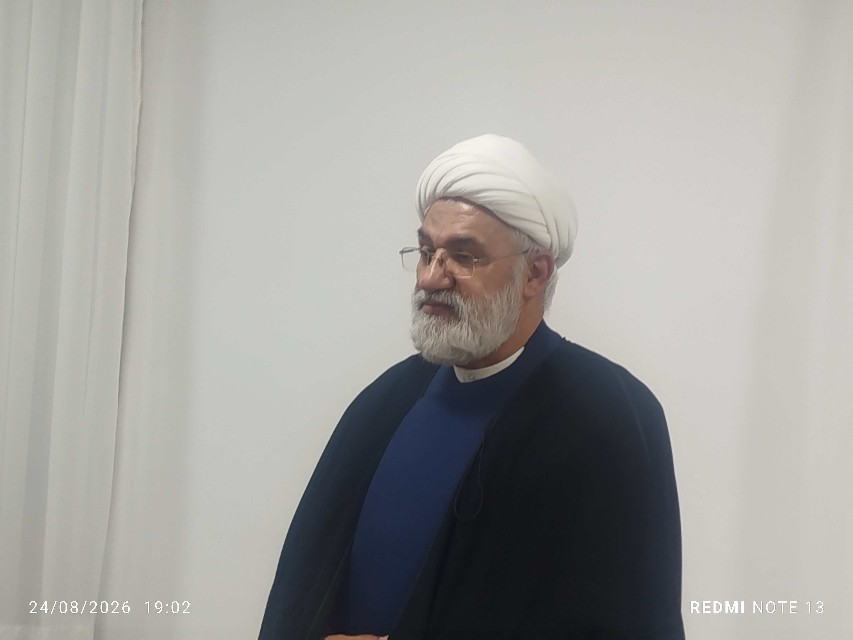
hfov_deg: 27.0
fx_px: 1774
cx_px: 426
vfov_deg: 20.4
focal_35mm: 72
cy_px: 320
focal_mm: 5.31
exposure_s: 1/50
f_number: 1.7
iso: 100
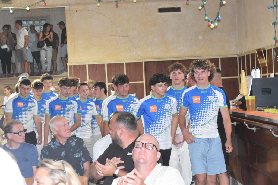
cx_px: 139
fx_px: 637
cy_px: 92
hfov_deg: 24.6
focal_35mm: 82
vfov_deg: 16.6
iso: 5000
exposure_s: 1/60
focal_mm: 55
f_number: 5.6
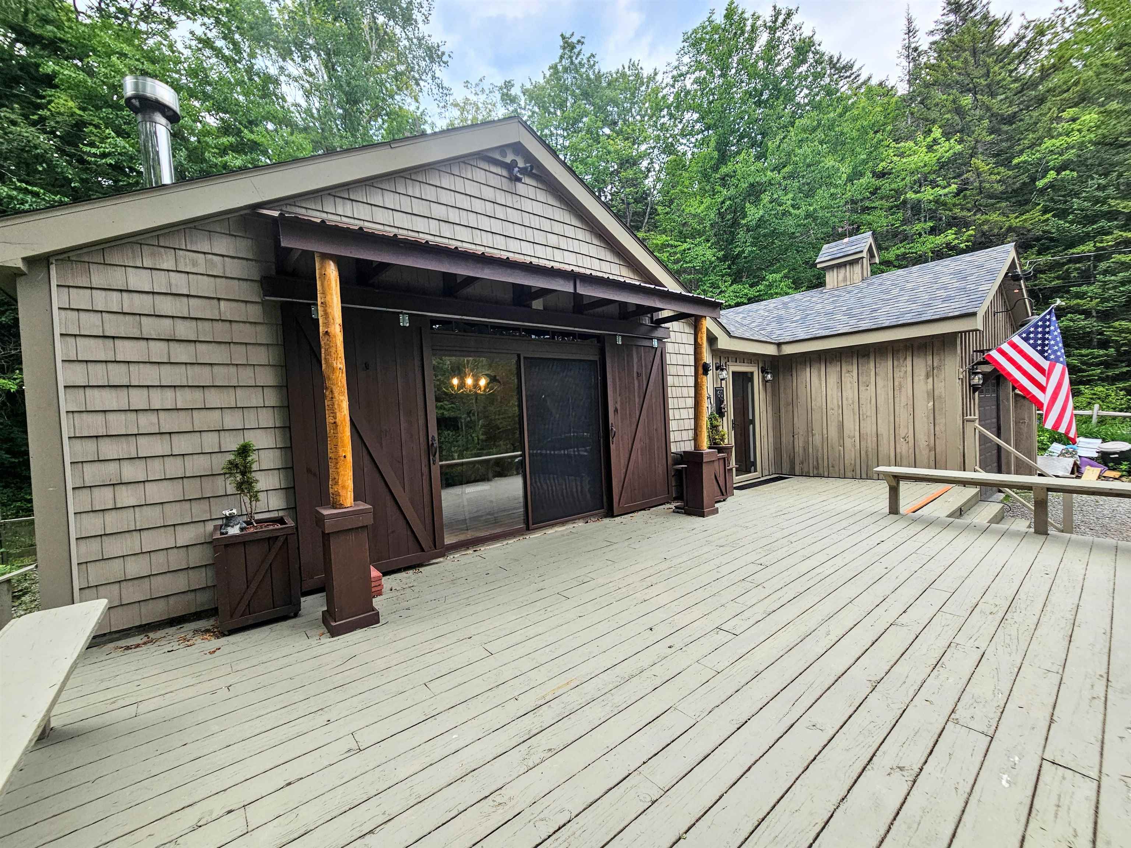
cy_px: 424
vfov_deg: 89.9
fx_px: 425
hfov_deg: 106.2
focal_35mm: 13
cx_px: 566
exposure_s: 1/197
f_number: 2.2
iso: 50
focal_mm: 2.2
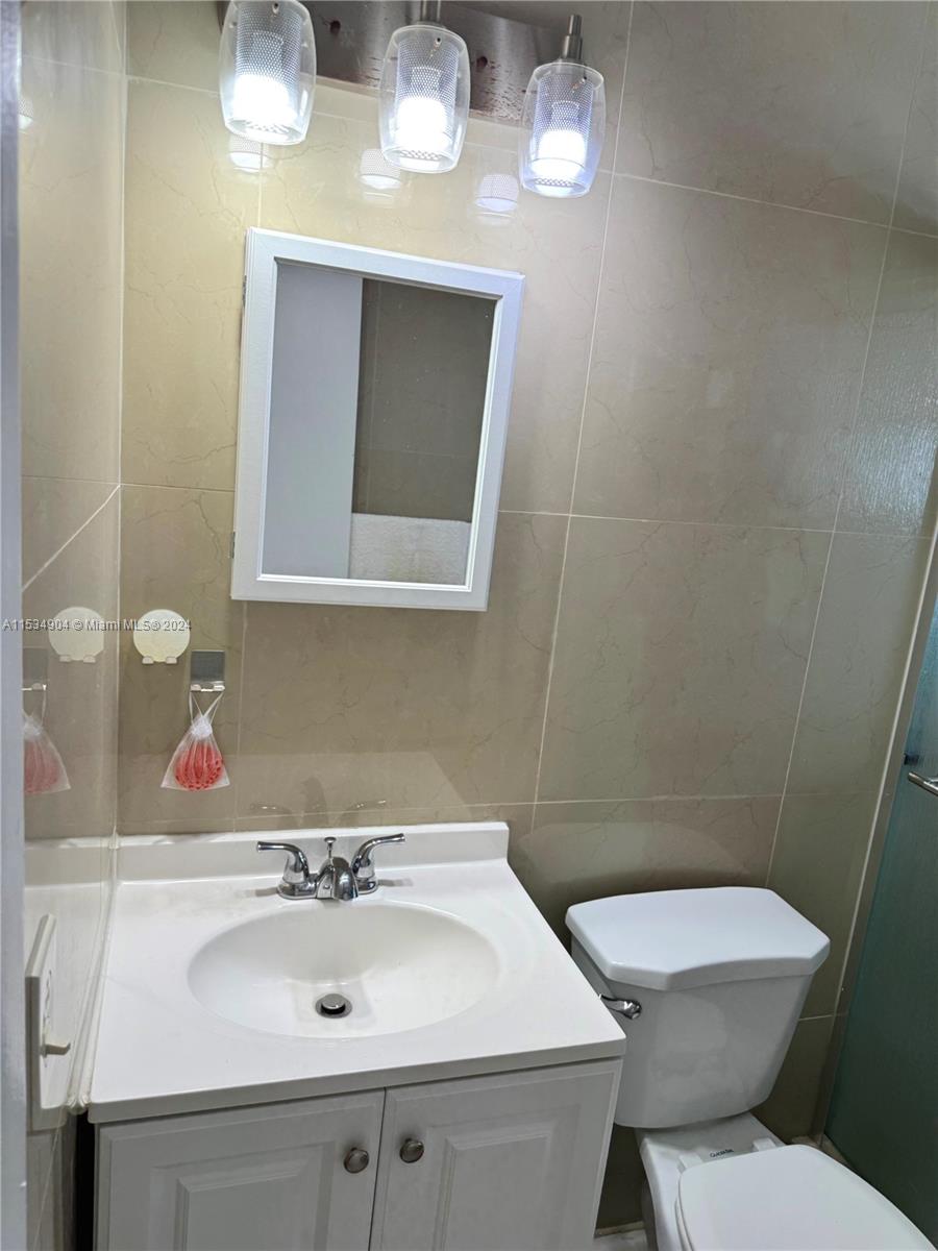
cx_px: 469
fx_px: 867
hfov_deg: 56.8
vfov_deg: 71.6
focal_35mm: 24
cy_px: 626
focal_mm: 6.86
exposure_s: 1/135
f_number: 1.78
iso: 64
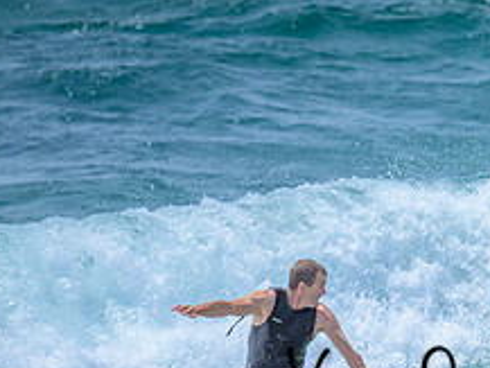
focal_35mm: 2059
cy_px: 362
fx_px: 29162
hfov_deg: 1.0
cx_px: 519
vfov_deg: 0.7
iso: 250
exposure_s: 1/3200
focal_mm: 800
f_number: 6.3
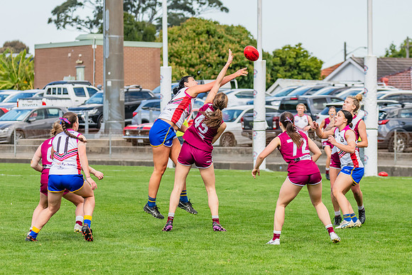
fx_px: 2471
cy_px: 113
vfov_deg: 6.4
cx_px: 196
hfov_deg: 9.5
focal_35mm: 216
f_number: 7.1
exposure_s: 1/1600
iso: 800
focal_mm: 170
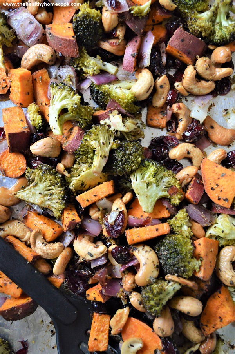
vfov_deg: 49.6
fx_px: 382
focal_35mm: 39
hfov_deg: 34.2
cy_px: 177
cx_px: 118
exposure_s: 1/500
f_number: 4.2
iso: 2800
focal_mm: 26
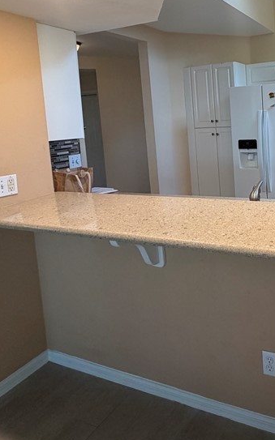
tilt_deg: -4.5
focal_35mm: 28
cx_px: 271
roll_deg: +3.7
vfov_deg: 64.4
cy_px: 139
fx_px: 336
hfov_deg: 39.6
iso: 160
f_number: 2.2
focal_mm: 2.22
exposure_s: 1/120
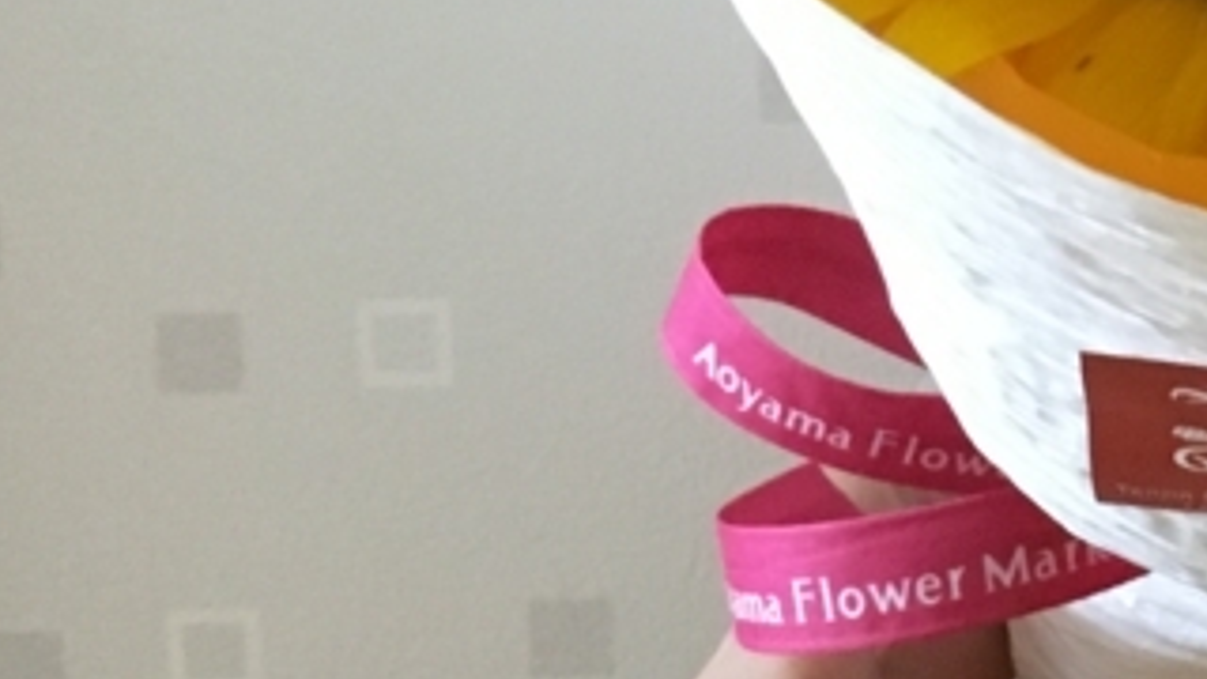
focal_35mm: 101
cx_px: 1614
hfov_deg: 19.4
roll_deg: +0.3
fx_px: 3232
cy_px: -196
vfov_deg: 11.7
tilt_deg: -6.5
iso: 250
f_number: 2.2
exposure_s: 1/15
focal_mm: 4.15
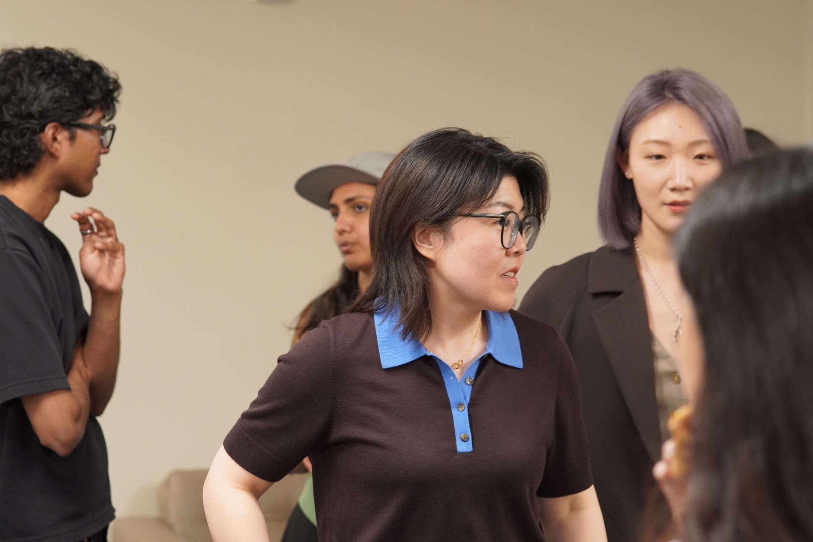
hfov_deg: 18.2
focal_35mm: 112
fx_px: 2540
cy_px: 271
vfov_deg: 12.2
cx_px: 406
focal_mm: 75
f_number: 4
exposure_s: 1/160
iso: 2000
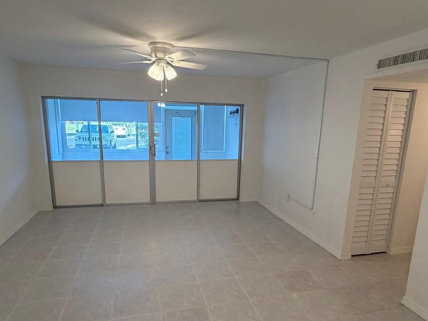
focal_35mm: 24
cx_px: 219
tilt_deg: -9.7
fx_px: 297
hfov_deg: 71.6
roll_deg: -3.6
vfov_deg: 56.5
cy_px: 188
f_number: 2.2
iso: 320
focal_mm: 2.22
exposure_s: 1/120
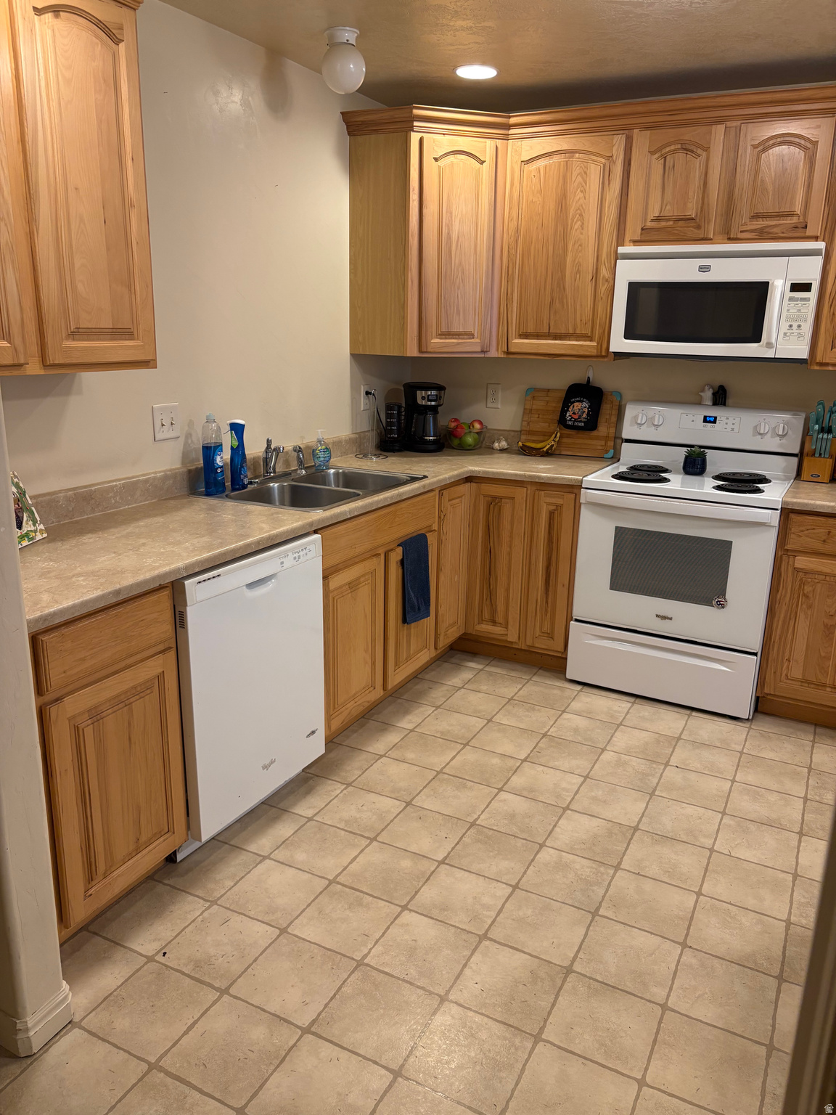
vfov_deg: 67.3
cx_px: 418
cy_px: 558
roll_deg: -1.0
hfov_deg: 53.1
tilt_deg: -14.9
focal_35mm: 26
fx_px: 837
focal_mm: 5.96
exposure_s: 1/60
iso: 125
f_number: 1.6
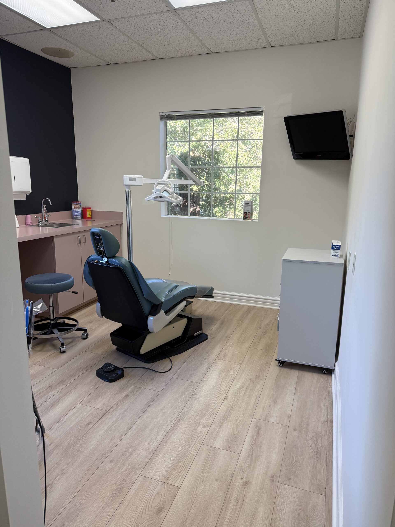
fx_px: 365
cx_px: 198
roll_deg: -0.6
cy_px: 264
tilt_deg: -11.7
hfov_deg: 56.8
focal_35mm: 24
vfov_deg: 71.6
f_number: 1.78
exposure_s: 1/158
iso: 125
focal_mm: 6.76
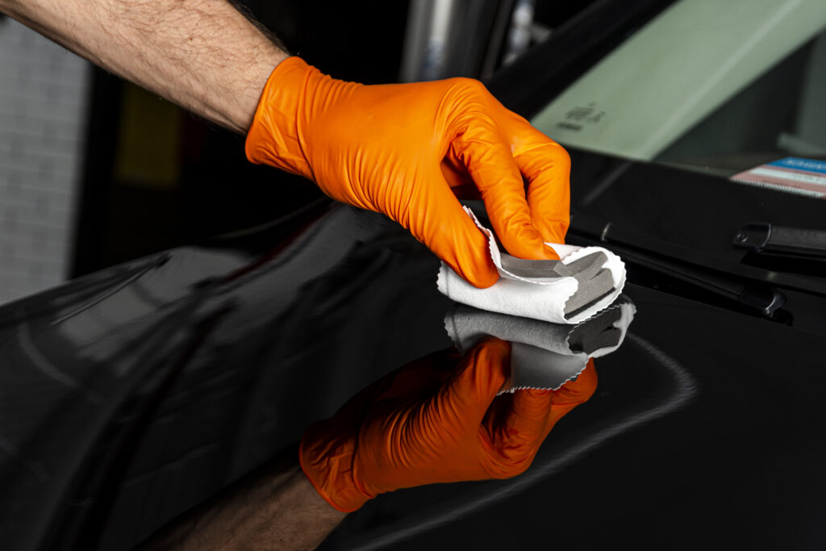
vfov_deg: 17.5
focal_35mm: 78
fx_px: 1790
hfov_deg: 26.0
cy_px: 276
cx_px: 413
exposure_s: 1/125
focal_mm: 78
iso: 100
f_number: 9
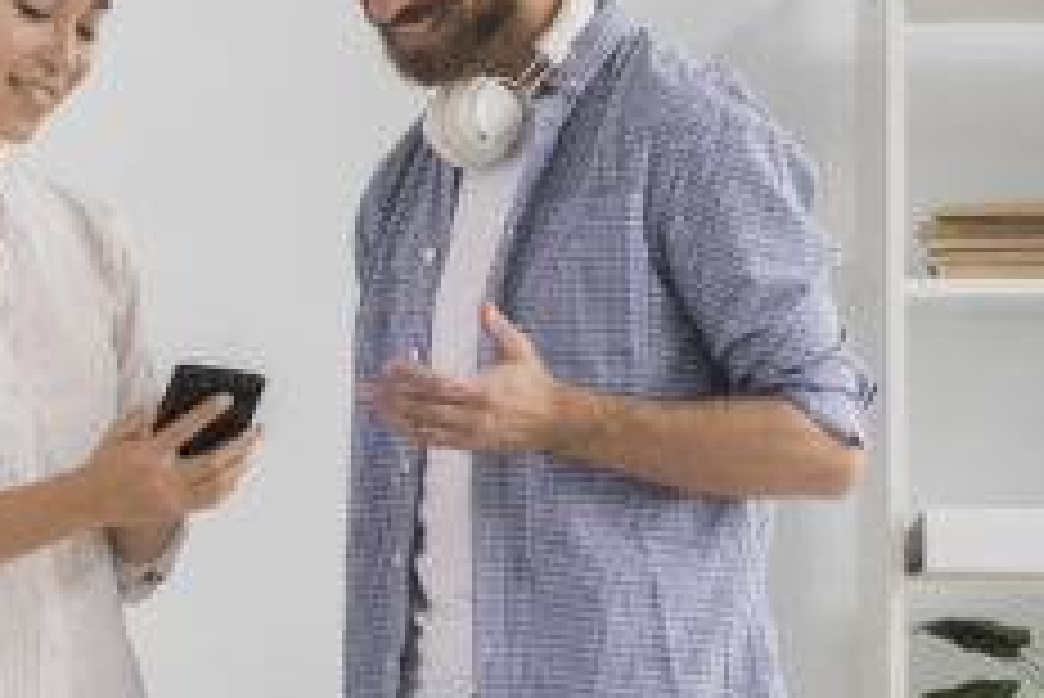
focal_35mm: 150
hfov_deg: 13.6
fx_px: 4353
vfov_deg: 9.1
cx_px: 320
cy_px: 777
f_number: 3.5
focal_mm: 50
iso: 250
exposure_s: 1/160
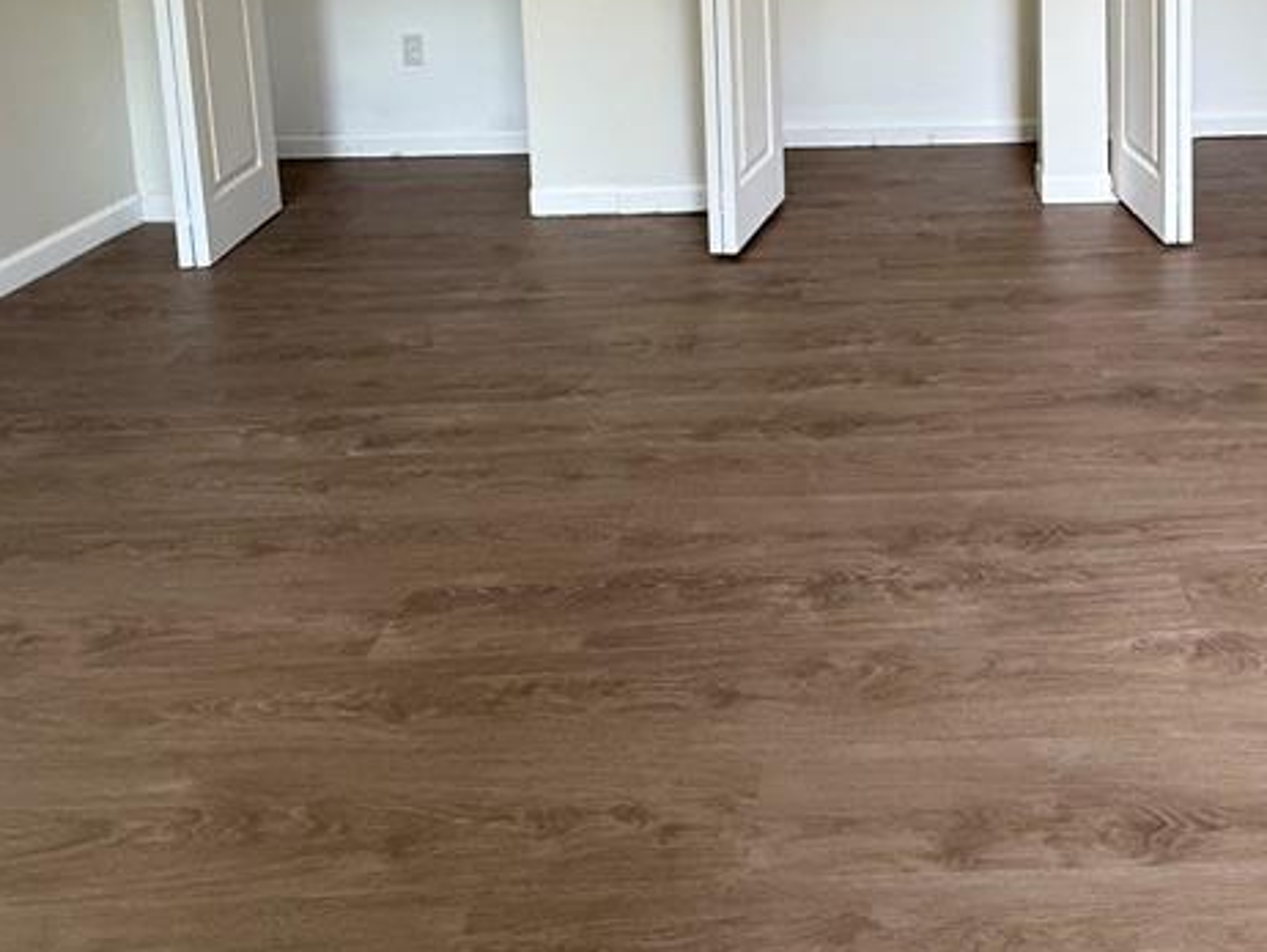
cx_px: 916
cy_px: -71
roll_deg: +1.0
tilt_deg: -4.6
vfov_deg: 38.4
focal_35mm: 31
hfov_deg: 56.1
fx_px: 1135
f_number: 2.2
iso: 200
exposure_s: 1/120
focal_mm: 2.22
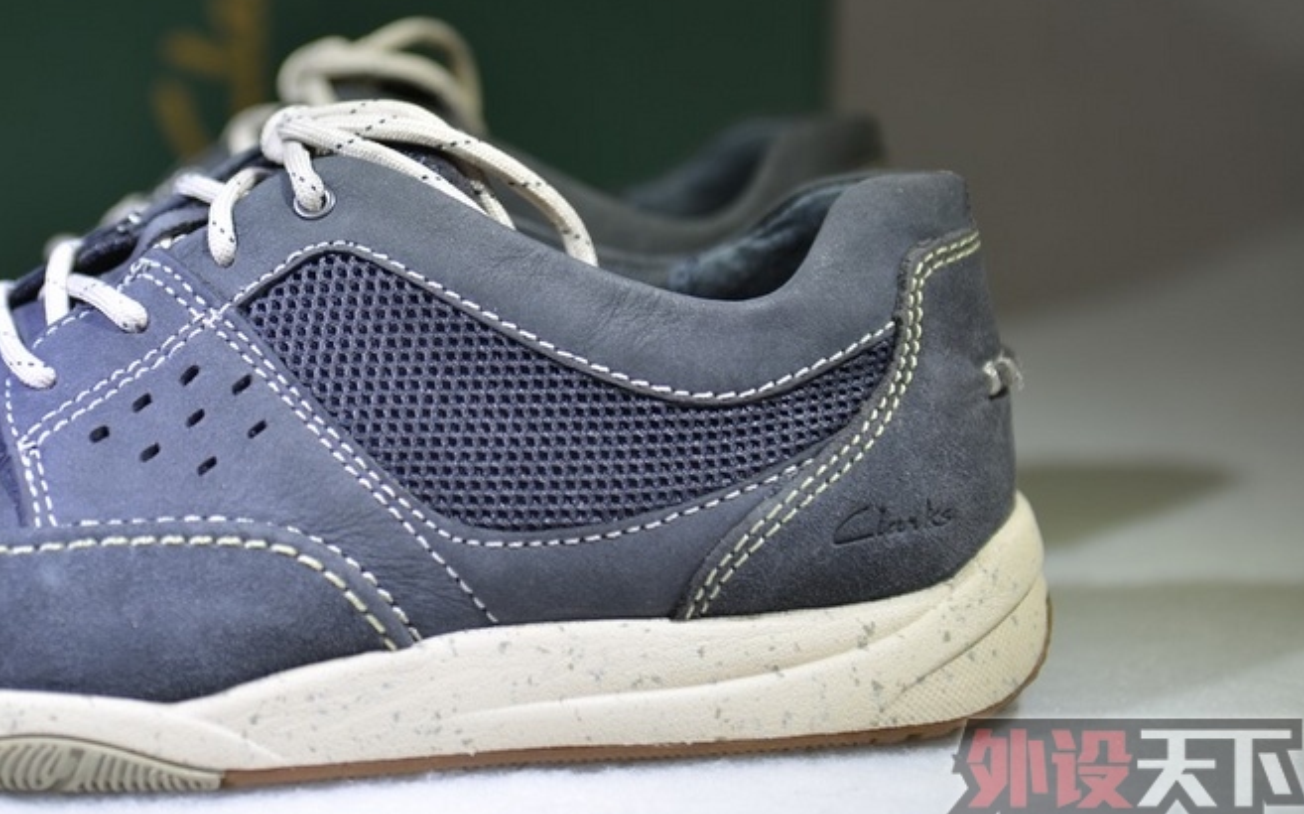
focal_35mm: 89
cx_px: 318
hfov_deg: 23.1
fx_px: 3162
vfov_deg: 14.6
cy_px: 219
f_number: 2.8
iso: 100
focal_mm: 56
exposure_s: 1/60
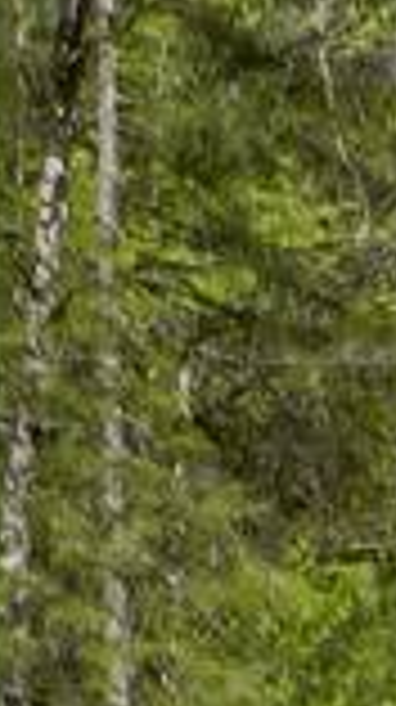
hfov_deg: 5.2
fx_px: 4249
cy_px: 2262
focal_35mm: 227
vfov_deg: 7.9
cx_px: 873
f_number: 3.7
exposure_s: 1/400
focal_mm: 5.6
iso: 160
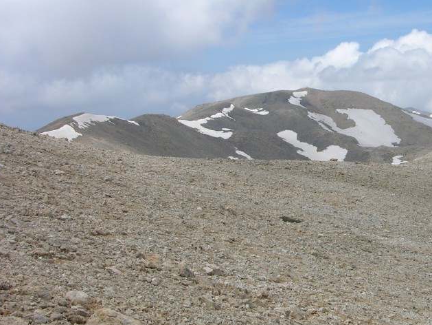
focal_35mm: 57
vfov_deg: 25.6
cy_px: 143
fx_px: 711
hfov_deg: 33.0
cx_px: 334
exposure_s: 1/275
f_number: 7.1
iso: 50
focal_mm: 8.9
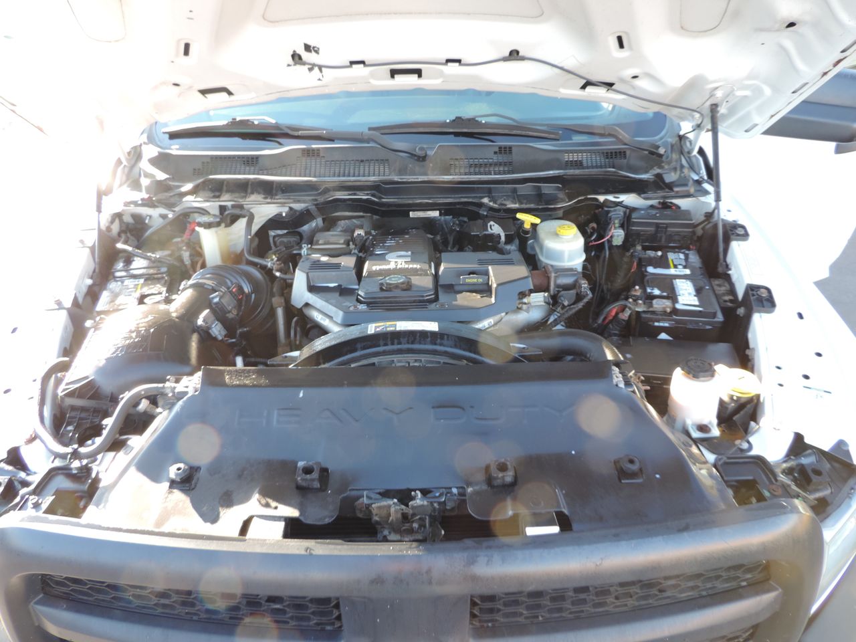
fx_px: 593
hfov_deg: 71.6
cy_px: 321
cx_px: 428
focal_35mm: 24
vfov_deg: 56.8
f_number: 3
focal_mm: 4.3
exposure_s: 1/40
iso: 80
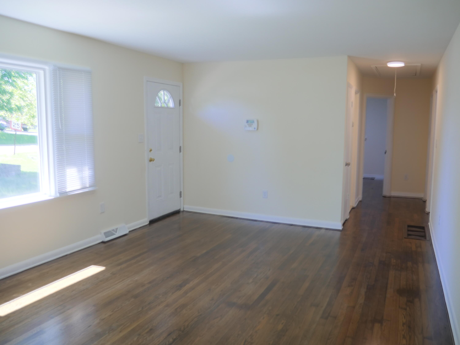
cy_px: 172
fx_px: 399
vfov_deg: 46.8
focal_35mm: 30
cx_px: 230
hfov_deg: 60.0
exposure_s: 1/60
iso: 400
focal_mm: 15
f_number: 3.6
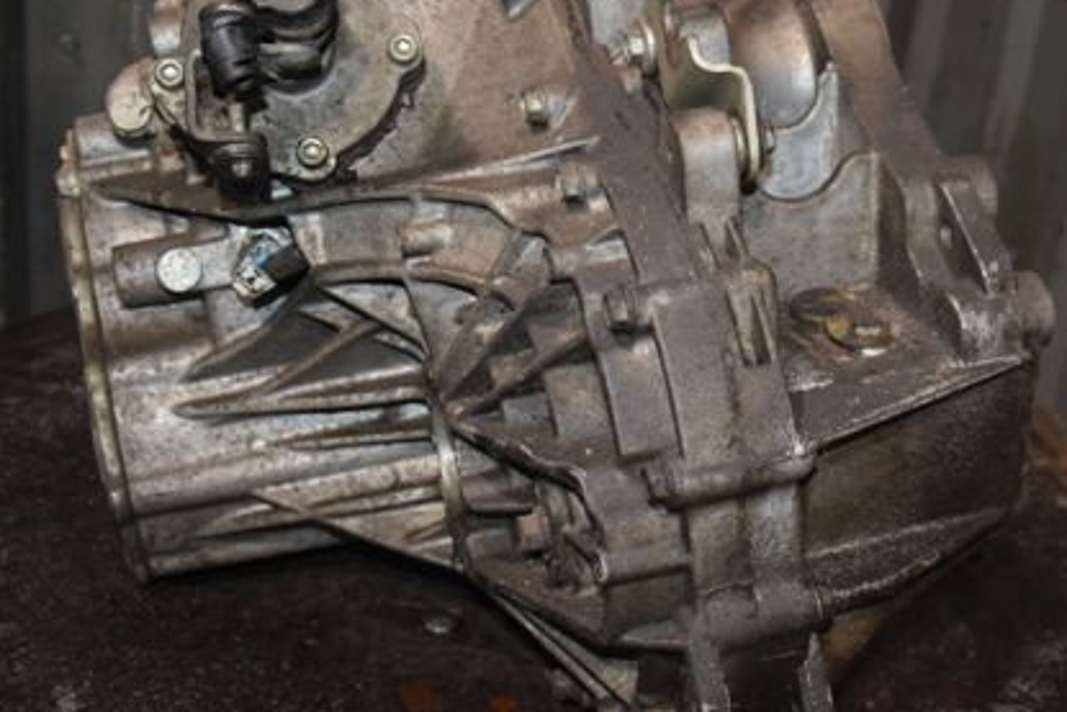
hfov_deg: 34.5
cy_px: 283
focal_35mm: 58
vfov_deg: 23.4
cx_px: 607
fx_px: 1713
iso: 800
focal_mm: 25
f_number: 5
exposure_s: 1/60
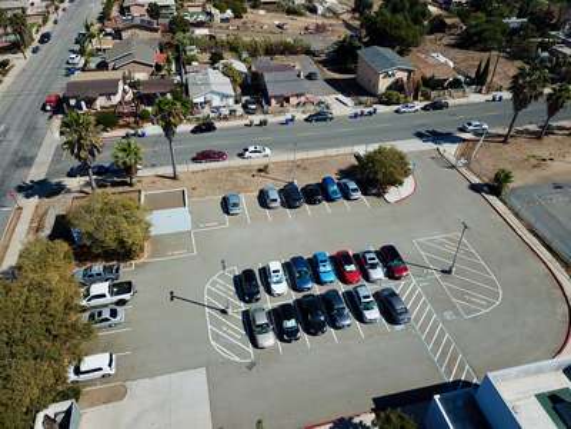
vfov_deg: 53.1
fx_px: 429
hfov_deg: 67.3
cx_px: 286
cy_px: 214
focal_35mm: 26
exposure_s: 1/2041
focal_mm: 4.73
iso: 100
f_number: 2.2
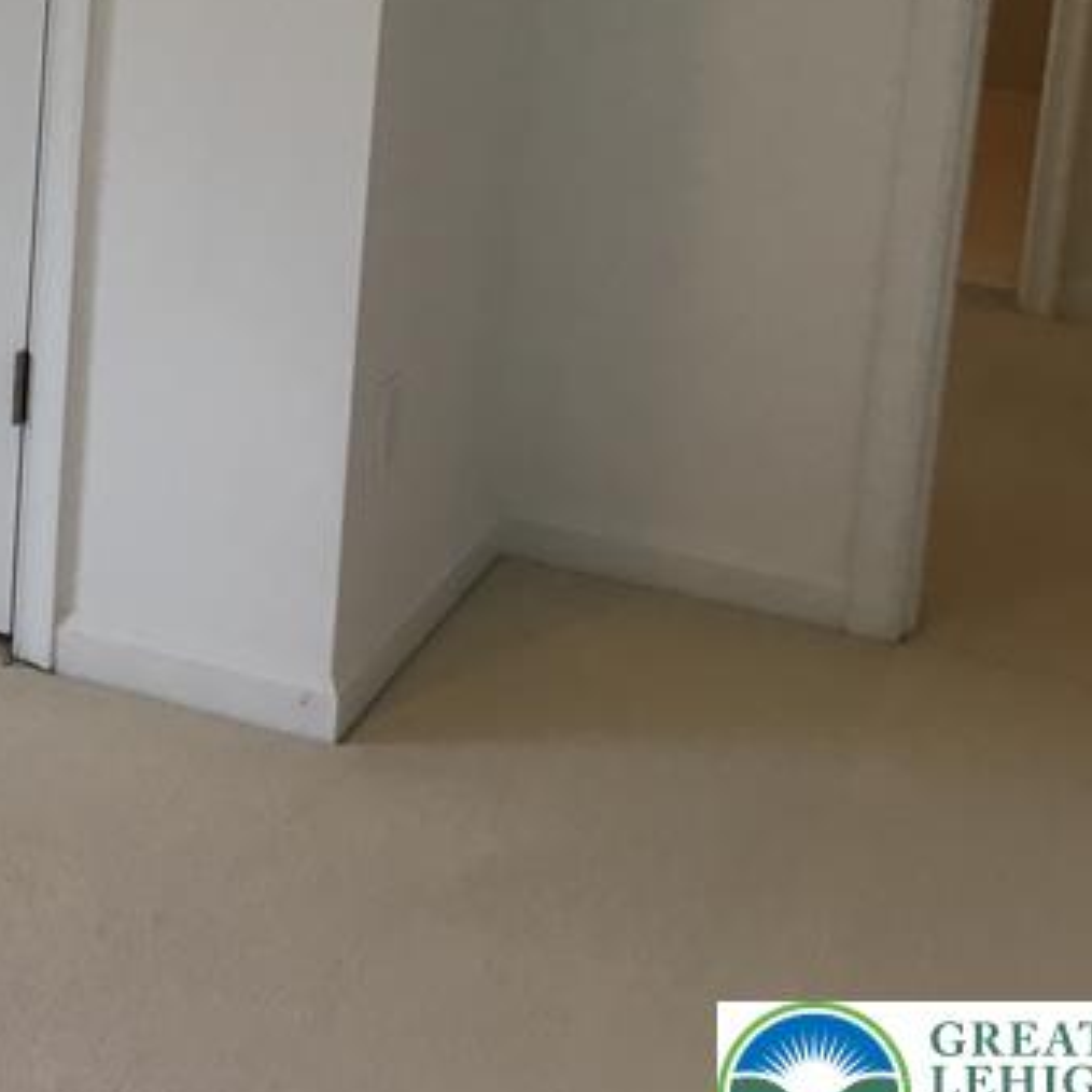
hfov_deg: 19.5
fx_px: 2962
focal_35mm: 83
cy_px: -23
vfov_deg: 20.2
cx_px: -278
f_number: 2.4
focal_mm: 3.3
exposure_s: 1/40
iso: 25
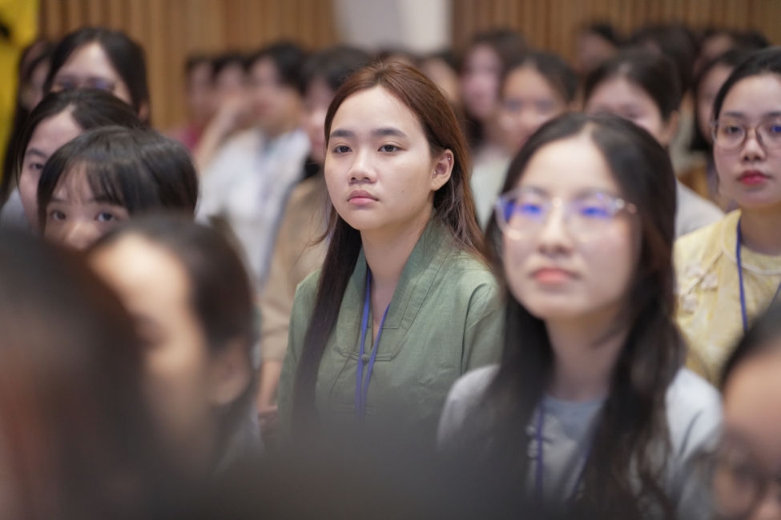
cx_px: 390
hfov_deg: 13.7
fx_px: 3254
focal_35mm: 150
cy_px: 260
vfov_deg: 9.1
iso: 5000
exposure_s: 1/250
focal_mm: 150
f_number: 2.8
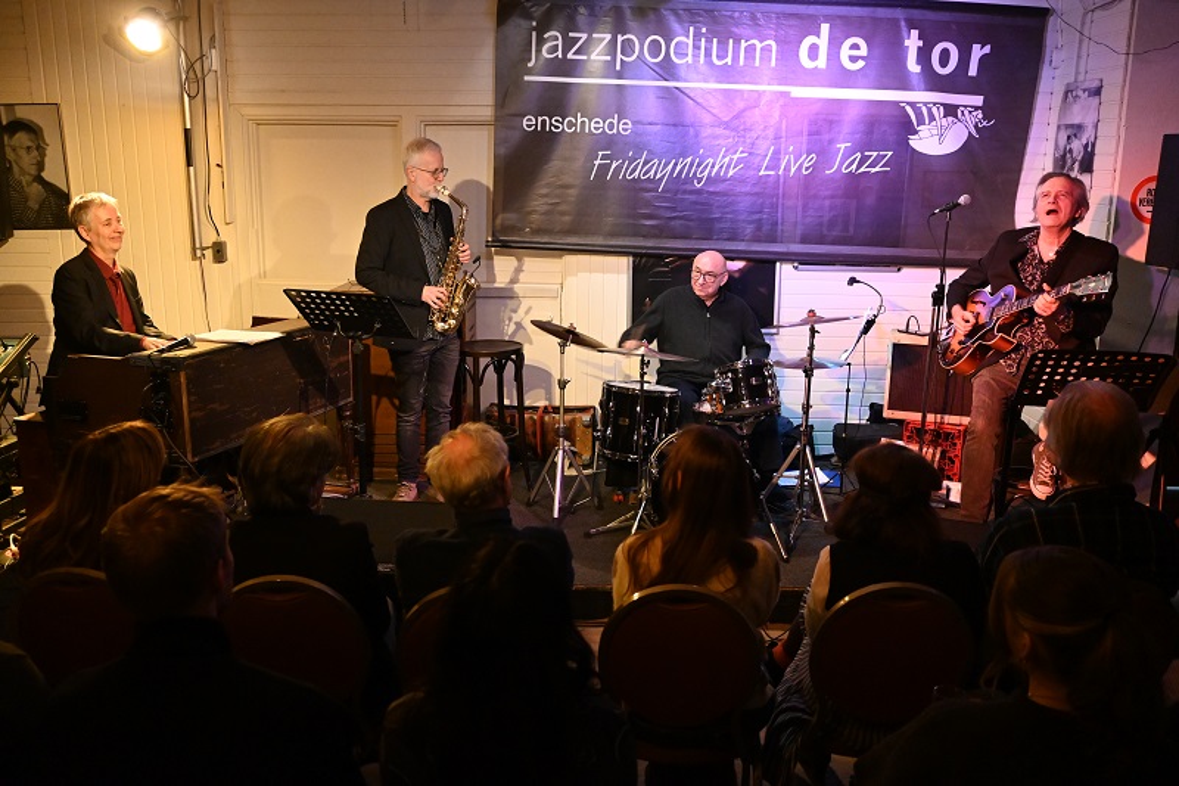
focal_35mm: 31
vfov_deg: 42.6
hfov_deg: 60.7
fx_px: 1007
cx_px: 590
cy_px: 393
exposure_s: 1/60
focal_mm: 20.5
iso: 4000
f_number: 3.8
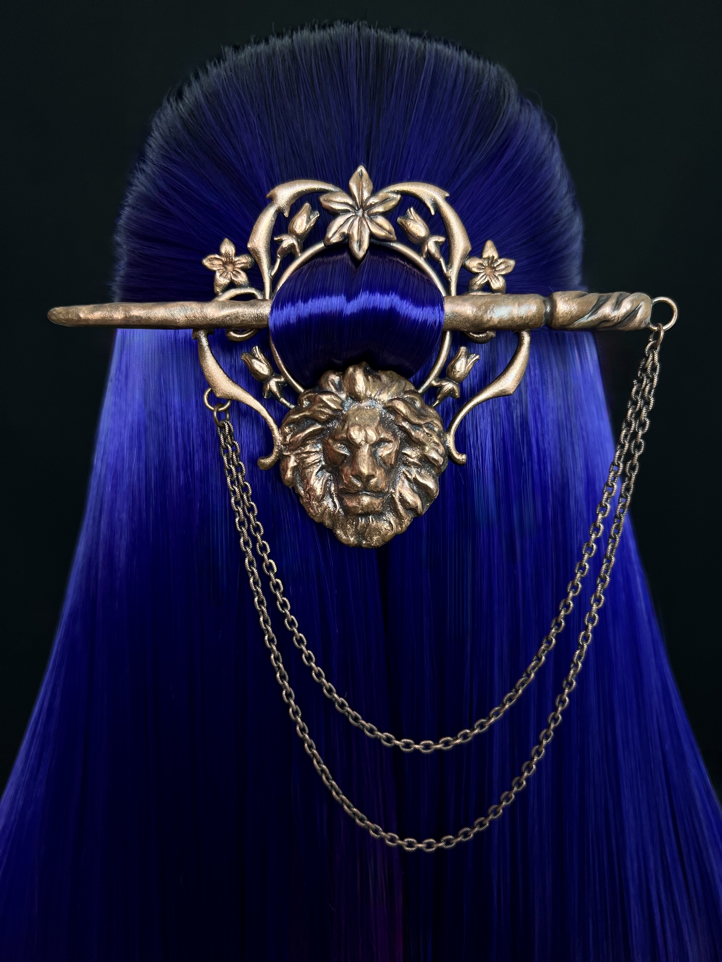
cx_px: 361
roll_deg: +0.5
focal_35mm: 26
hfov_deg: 53.1
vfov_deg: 67.3
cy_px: 481
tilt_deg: -14.5
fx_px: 723
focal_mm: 5.7
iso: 80
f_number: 1.5
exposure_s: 1/50
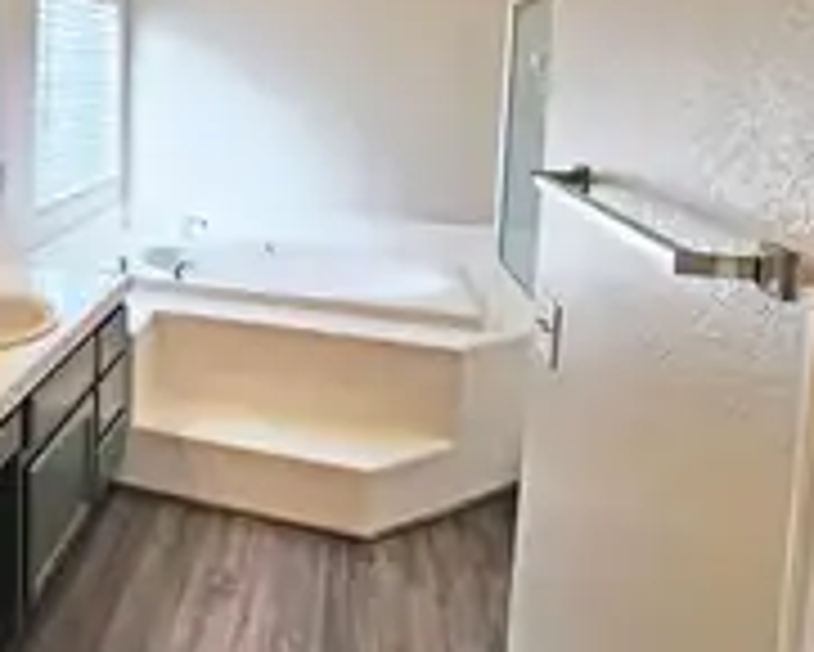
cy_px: 139
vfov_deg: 48.9
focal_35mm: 28
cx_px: 81
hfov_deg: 54.2
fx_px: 675
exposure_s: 1/149
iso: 50
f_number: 2.2
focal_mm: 2.2
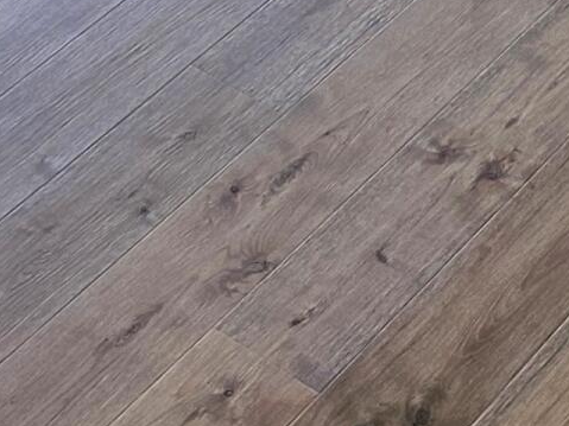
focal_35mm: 144
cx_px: 580
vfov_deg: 8.8
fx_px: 2366
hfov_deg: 13.5
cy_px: -751
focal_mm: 6.3
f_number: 1.7
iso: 50
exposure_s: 1/182
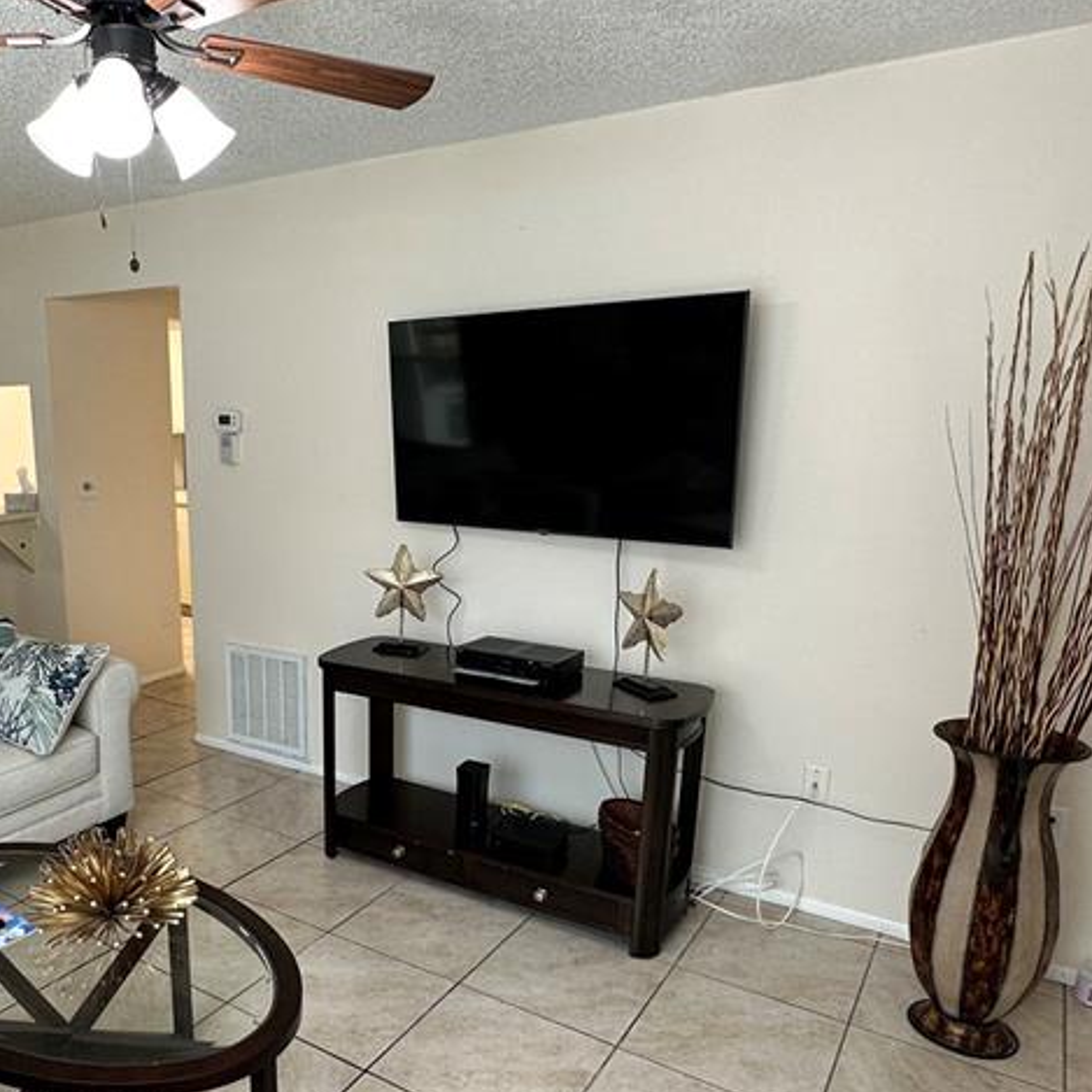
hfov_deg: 57.3
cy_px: 661
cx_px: 333
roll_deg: -0.2
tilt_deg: -14.6
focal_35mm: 27
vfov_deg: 58.5
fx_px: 964
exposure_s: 1/120
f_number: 2.2
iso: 100
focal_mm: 2.22
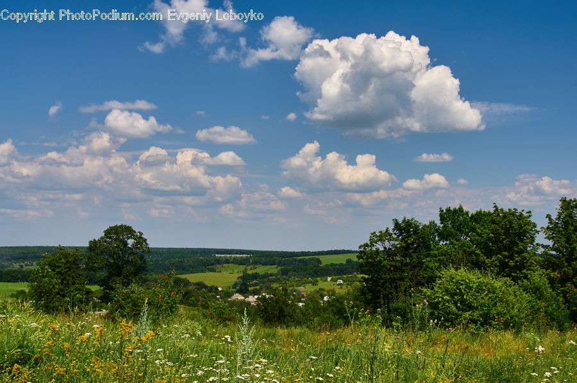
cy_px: 192
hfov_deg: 35.1
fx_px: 912
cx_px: 288
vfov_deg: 23.7
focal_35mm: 57
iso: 200
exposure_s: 1/80
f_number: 11
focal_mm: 37.5
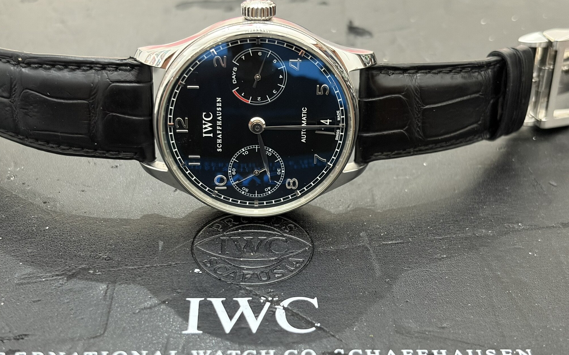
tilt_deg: -34.4
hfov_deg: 36.3
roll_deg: -0.8
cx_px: 285
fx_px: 868
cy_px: 178
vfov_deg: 23.1
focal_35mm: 56
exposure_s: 1/25
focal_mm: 5.96
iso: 250
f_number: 1.6
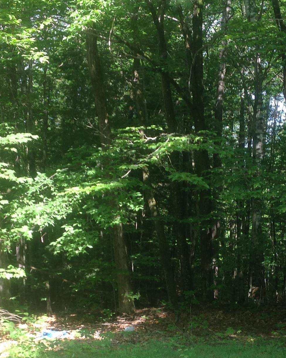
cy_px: 261
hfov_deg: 21.0
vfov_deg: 25.8
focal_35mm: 73
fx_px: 772
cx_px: 159
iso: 50
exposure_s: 1/157
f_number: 2.4
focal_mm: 4.28
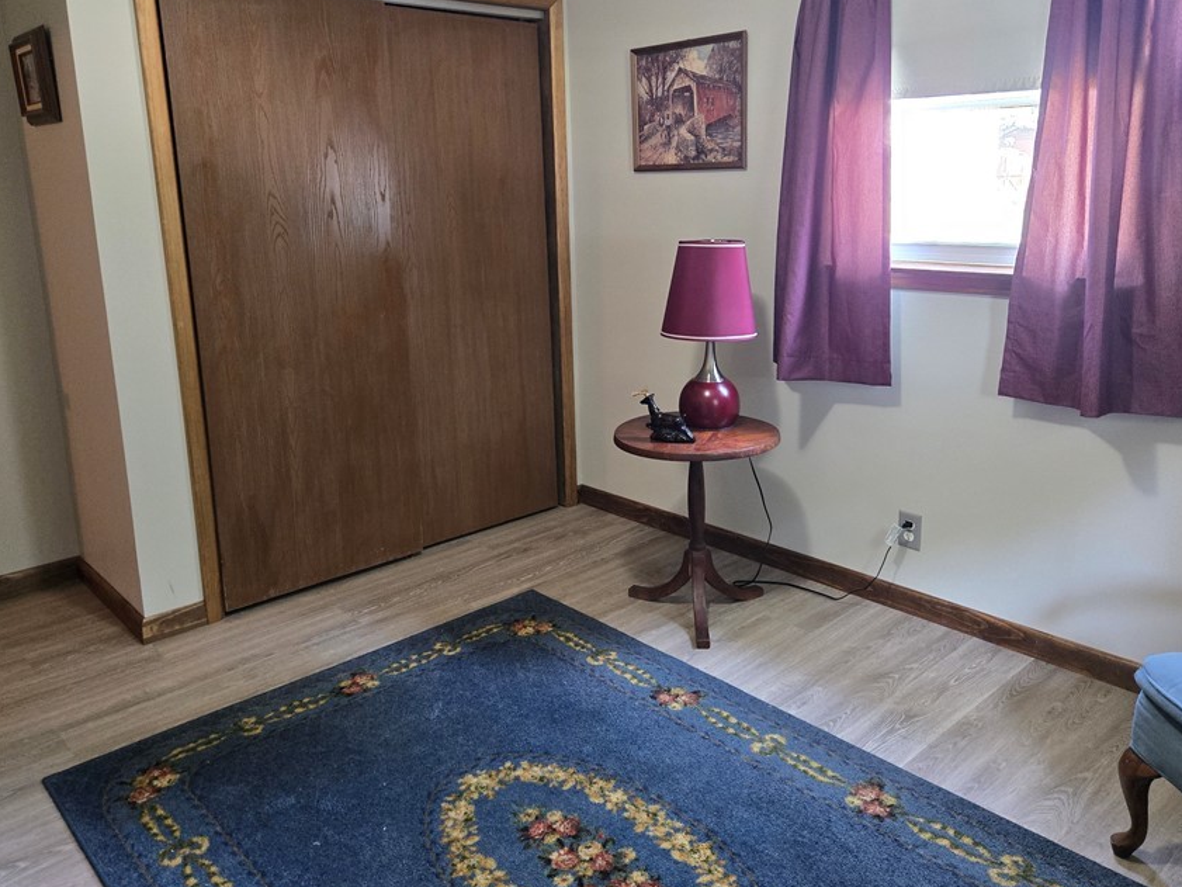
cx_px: 580
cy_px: 382
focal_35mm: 28
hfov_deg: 63.4
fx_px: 956
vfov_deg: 49.6
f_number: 1.8
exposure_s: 1/60
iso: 640
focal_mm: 5.4
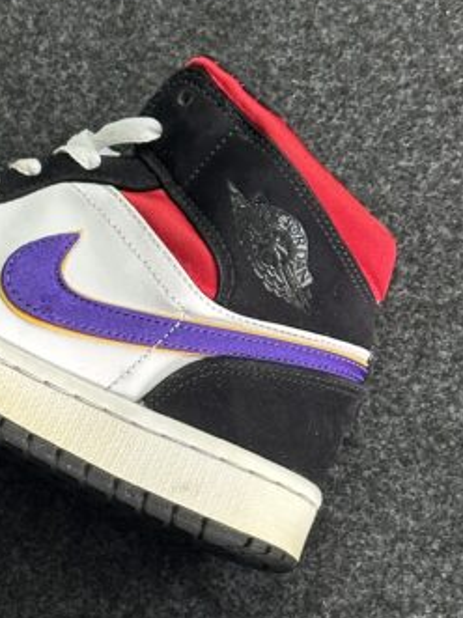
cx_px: -17
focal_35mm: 116
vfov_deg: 16.8
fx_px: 2070
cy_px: 509
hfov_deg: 12.6
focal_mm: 6.86
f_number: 1.78
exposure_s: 1/53
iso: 200
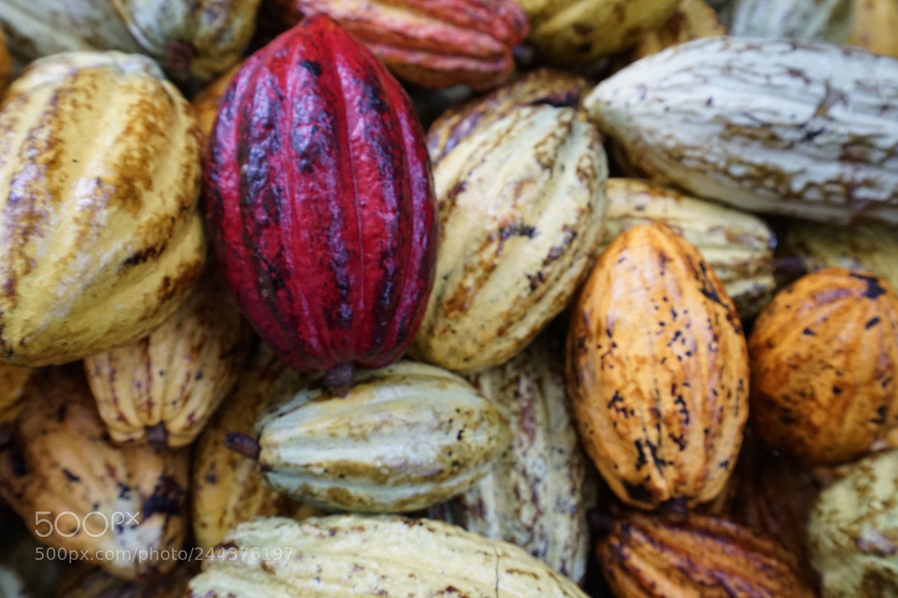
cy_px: 299
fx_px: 873
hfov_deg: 54.4
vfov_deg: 37.8
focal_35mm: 35
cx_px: 449
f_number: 8
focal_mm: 35
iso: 1600
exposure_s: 1/40
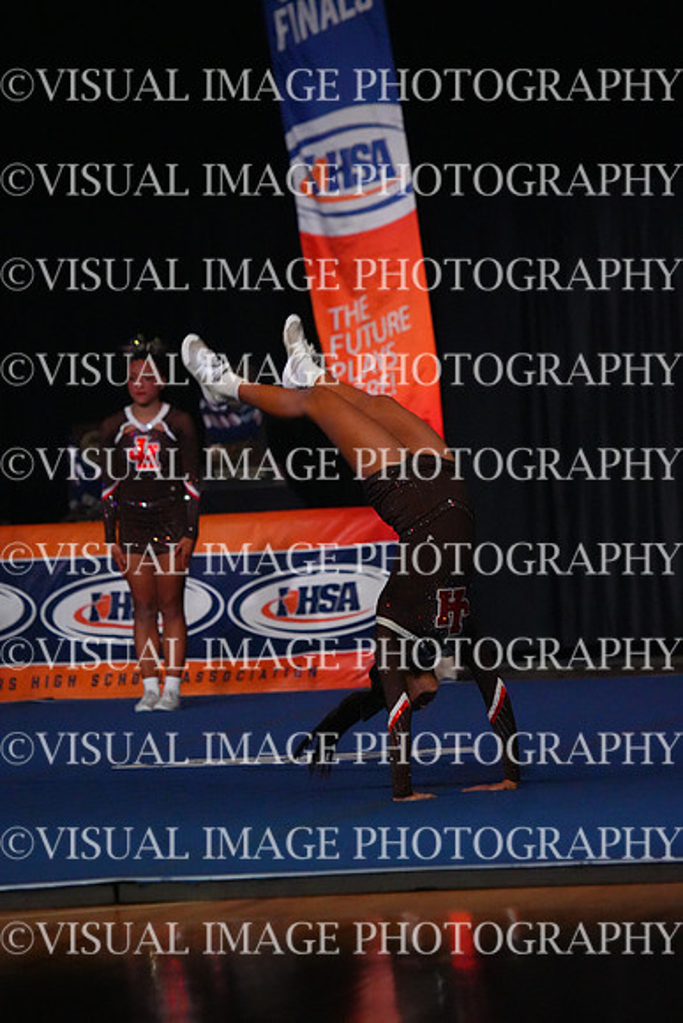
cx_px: 342
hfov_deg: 5.5
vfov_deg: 8.2
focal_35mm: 250
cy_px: 512
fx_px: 7110
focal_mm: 250
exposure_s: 1/1250
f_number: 5.6
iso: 16000
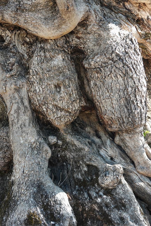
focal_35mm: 72
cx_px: 76
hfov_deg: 18.9
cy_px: 113
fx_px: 453
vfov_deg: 28.1
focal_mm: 26.42
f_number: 3.5
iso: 250
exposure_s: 1/80
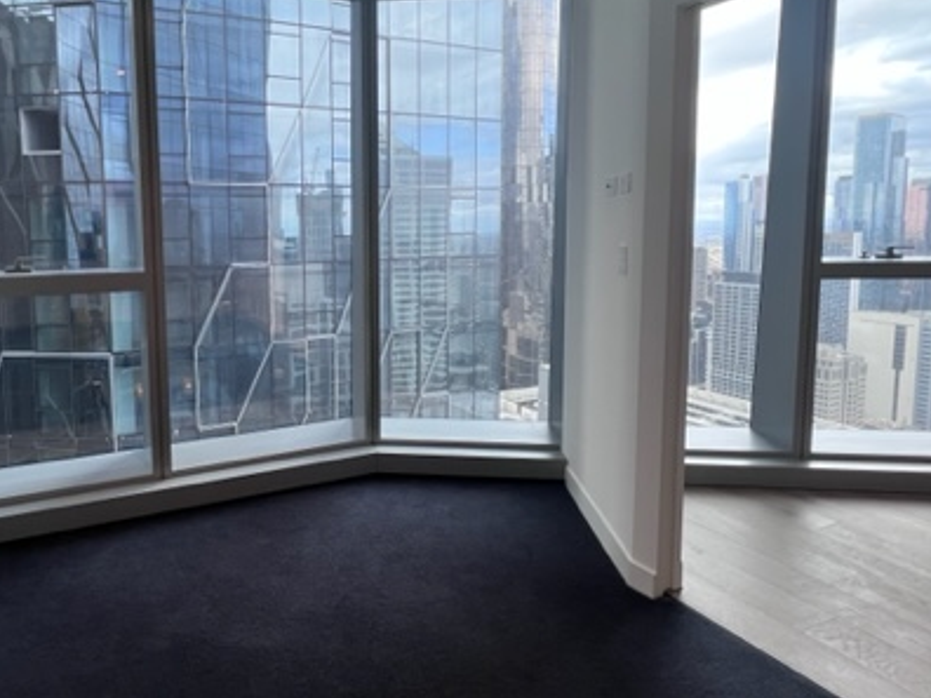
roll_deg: +0.4
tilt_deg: -4.2
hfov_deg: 77.1
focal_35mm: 21
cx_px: 331
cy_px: 284
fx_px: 565
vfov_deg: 63.0
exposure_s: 1/100
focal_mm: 1.57
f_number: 1.8
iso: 50
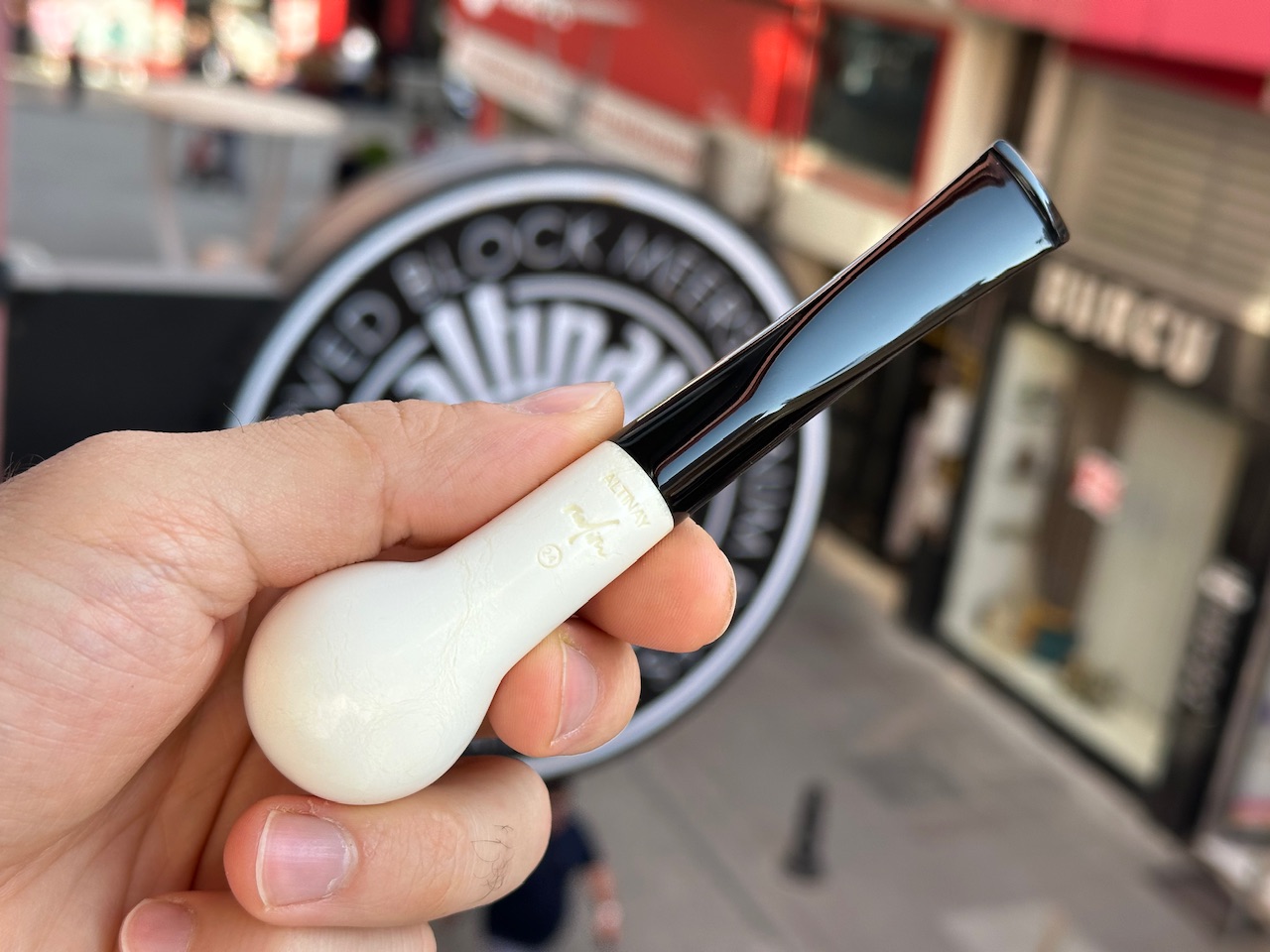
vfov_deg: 30.3
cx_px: 635
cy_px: 476
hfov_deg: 39.7
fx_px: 1761
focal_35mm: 48
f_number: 1.78
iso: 64
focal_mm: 6.86
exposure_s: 1/546
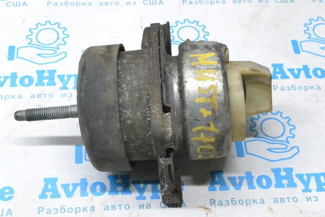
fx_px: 609
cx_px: 162
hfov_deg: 29.9
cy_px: 108
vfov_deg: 20.2
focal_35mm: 68
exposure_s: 1/160
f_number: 9
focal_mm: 45
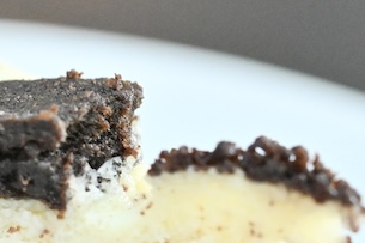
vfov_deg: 7.0
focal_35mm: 197
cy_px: 100
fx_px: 1996
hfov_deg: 10.1
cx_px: -189
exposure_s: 1/200
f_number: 5.6
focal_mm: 60
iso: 6400
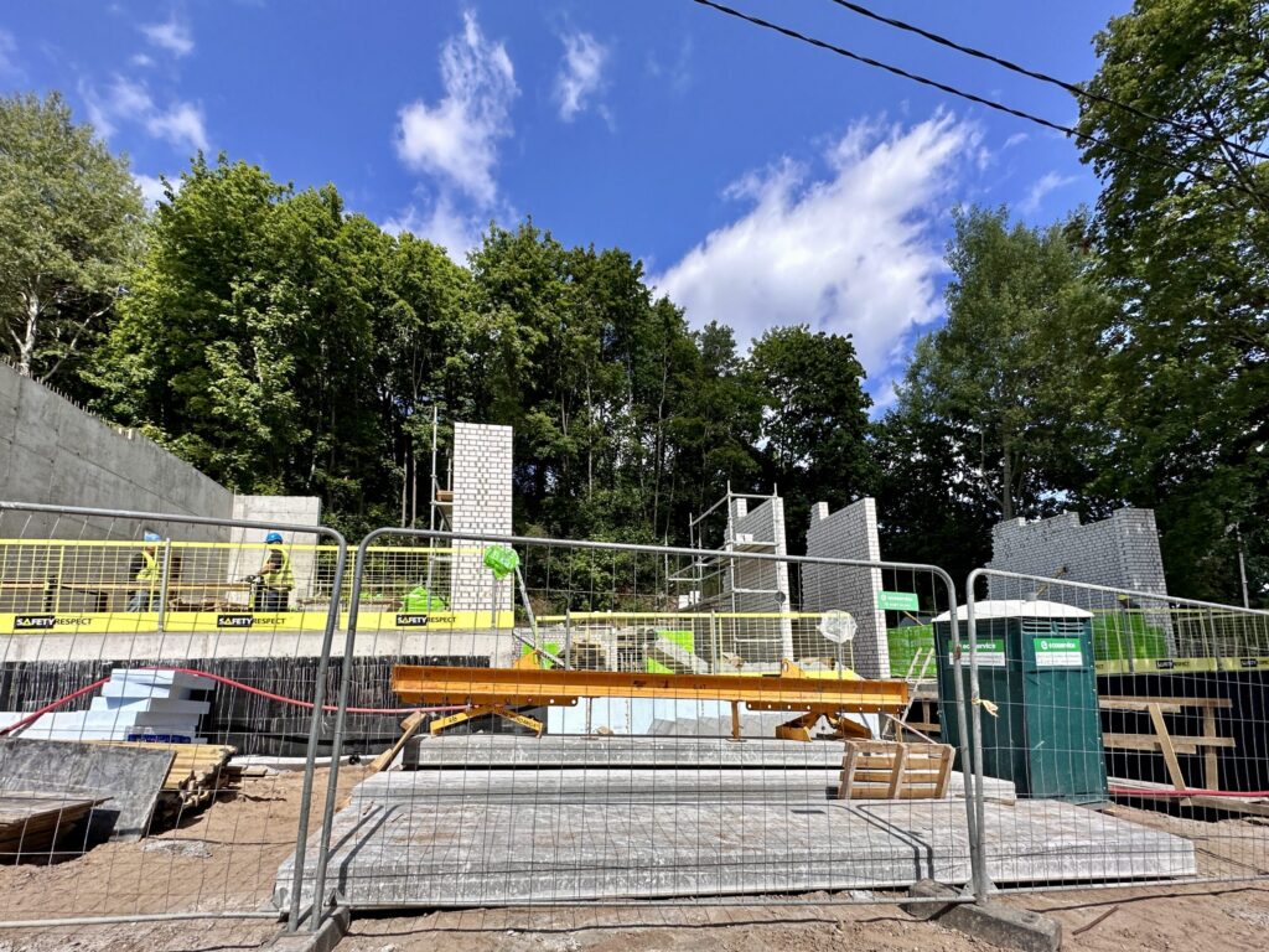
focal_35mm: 14
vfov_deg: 85.7
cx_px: 634
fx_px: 513
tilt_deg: +18.1
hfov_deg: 102.1
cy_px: 476
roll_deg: +2.1
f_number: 2.2
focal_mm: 2.22
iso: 50
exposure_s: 1/1715
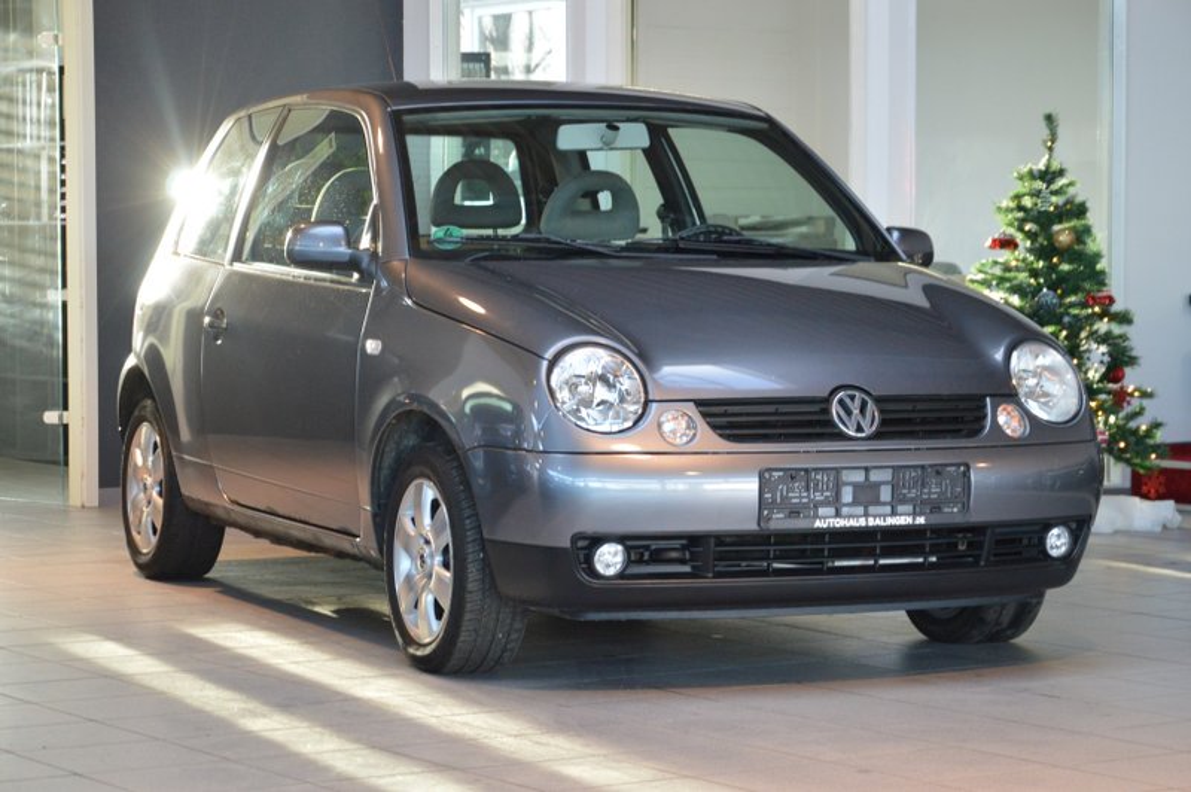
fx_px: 3272
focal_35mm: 99
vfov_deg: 13.8
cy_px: 396
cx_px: 596
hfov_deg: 20.6
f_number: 5.3
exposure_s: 1/60
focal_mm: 66
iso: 1100
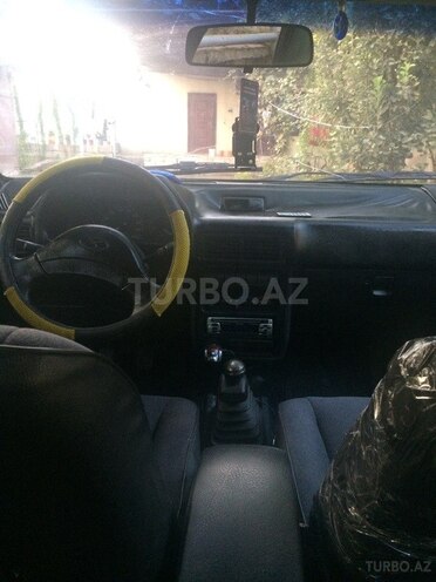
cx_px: 218
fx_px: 487
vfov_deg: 61.7
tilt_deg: -17.3
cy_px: 291
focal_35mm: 29
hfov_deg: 48.2
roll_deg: -0.1
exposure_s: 1/33
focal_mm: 4.15
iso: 320
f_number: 2.2
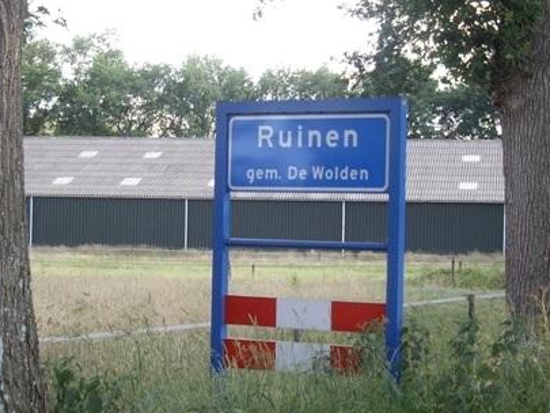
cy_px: 151
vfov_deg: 24.4
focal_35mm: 60
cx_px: 373
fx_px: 954
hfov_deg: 31.9
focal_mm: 7.9
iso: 100
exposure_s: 1/125
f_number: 2.8
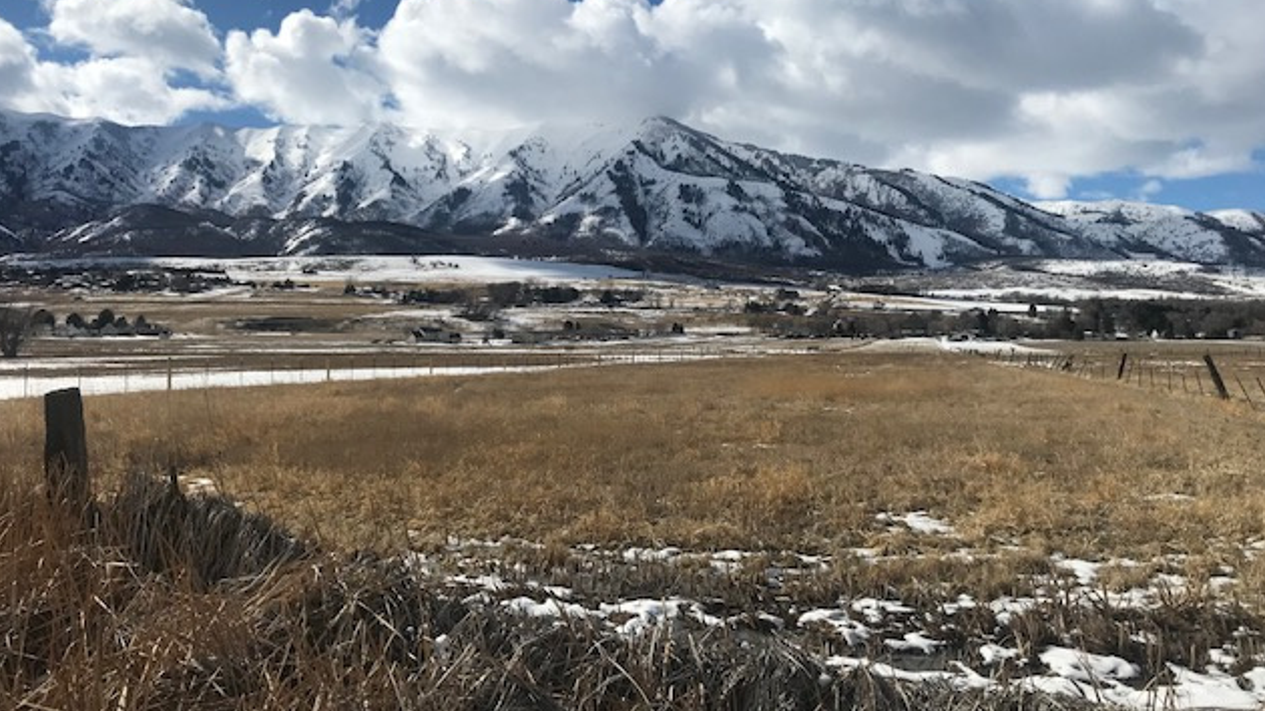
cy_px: 325
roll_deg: -0.9
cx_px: 632
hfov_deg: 62.6
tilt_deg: +0.5
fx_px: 1040
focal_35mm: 31
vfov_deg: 37.7
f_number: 1.8
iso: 20
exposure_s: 1/6849
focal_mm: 3.99
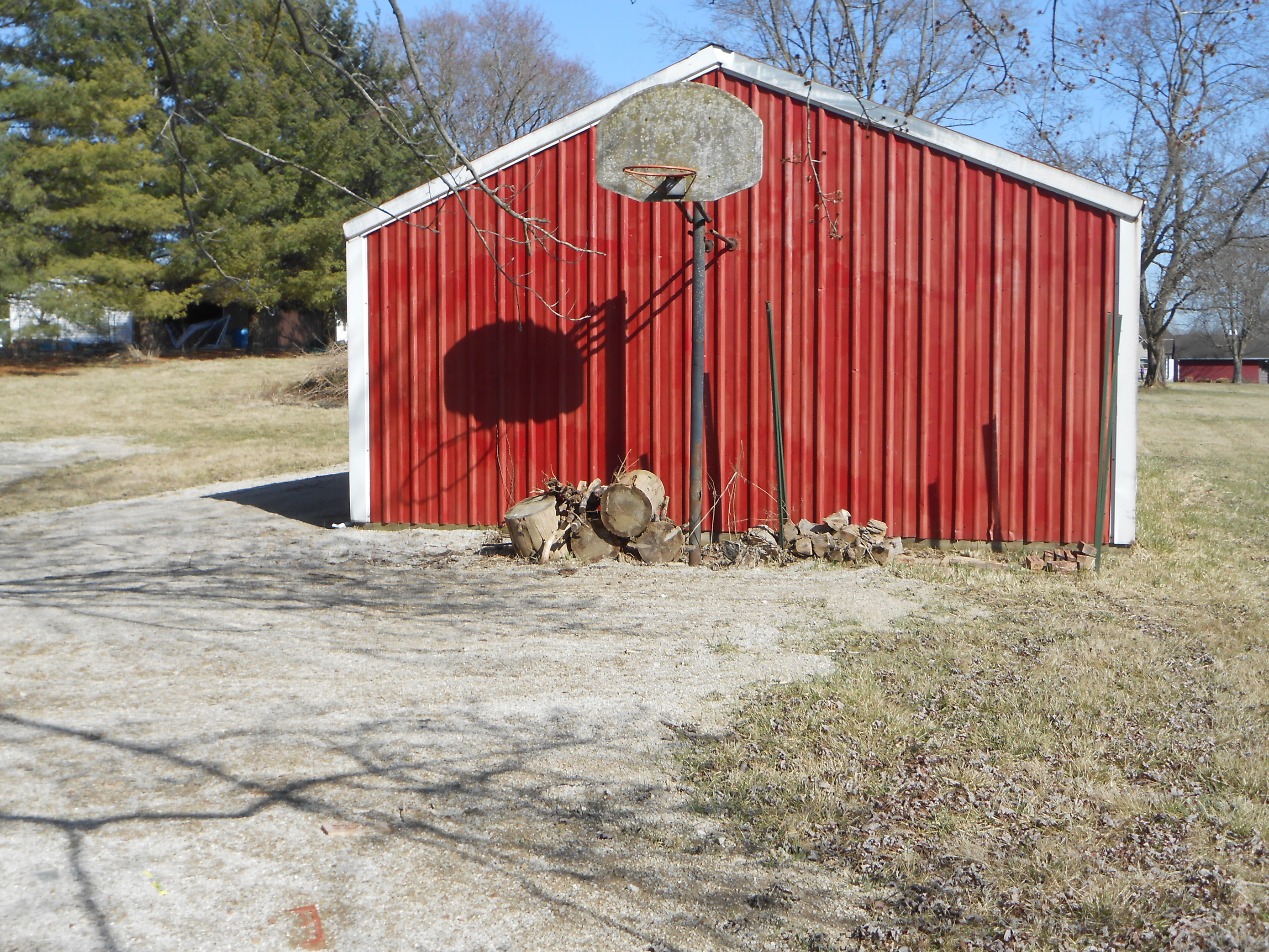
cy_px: 463
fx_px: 1540
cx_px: 658
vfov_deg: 34.4
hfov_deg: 44.8
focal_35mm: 42
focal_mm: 6.8
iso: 80
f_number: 4.2
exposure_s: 1/640
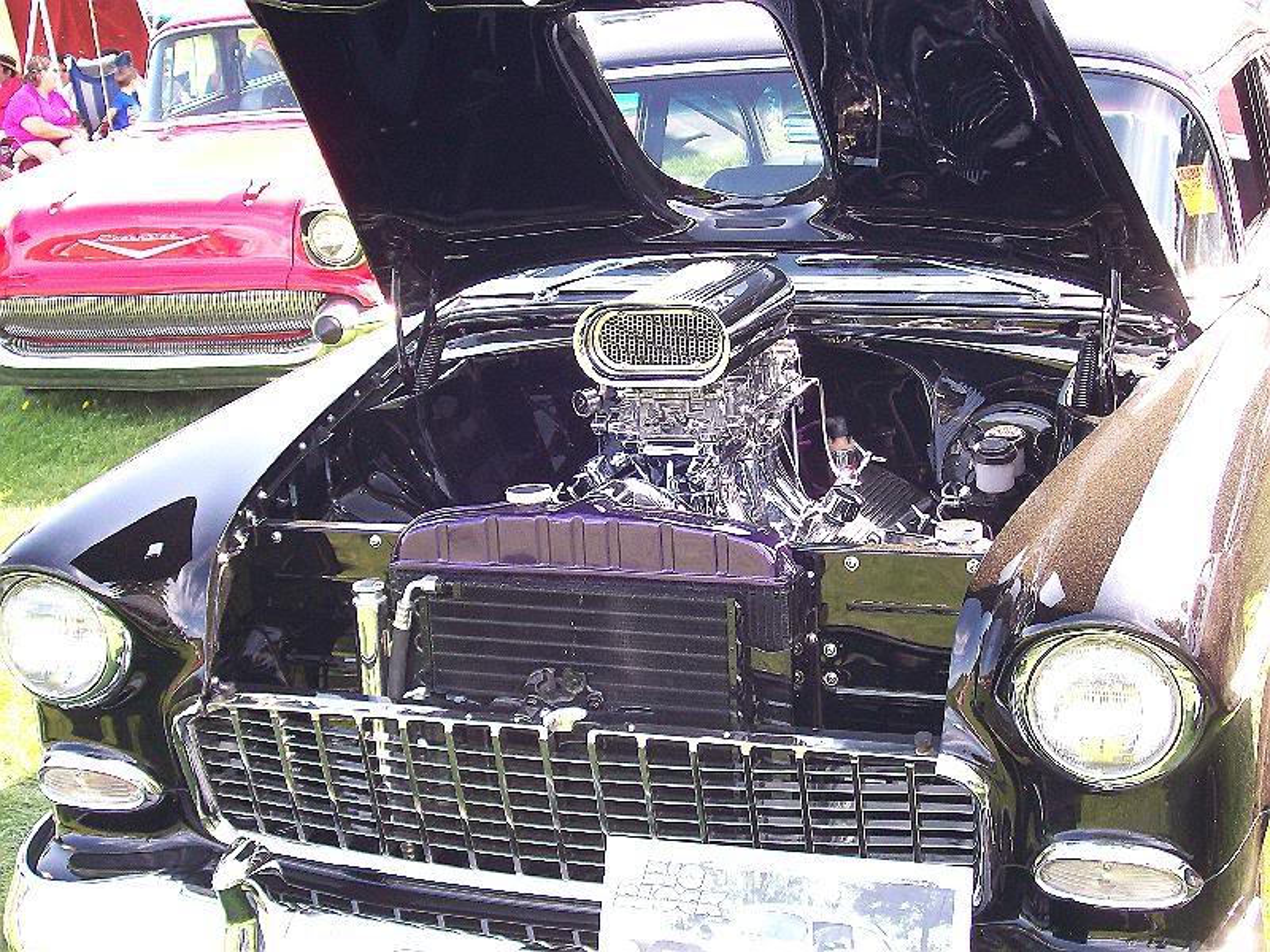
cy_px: 476
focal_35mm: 56
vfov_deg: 26.1
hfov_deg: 34.3
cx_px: 635
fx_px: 2055
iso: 80
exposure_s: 1/84.6
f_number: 3.4
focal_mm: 9.4
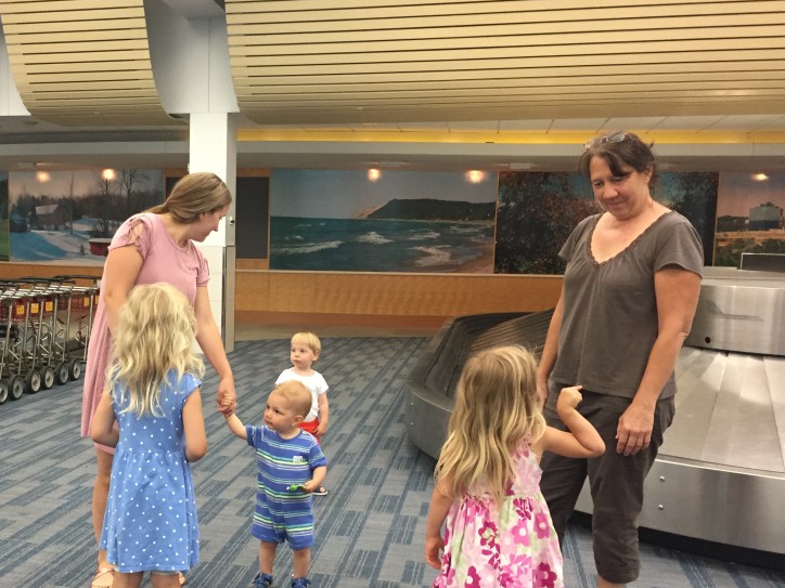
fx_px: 930
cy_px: 352
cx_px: 242
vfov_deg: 35.0
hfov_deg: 44.9
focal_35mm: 41
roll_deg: -0.8
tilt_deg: -7.0
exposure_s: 1/30
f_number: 2.2
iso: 160
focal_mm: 4.15
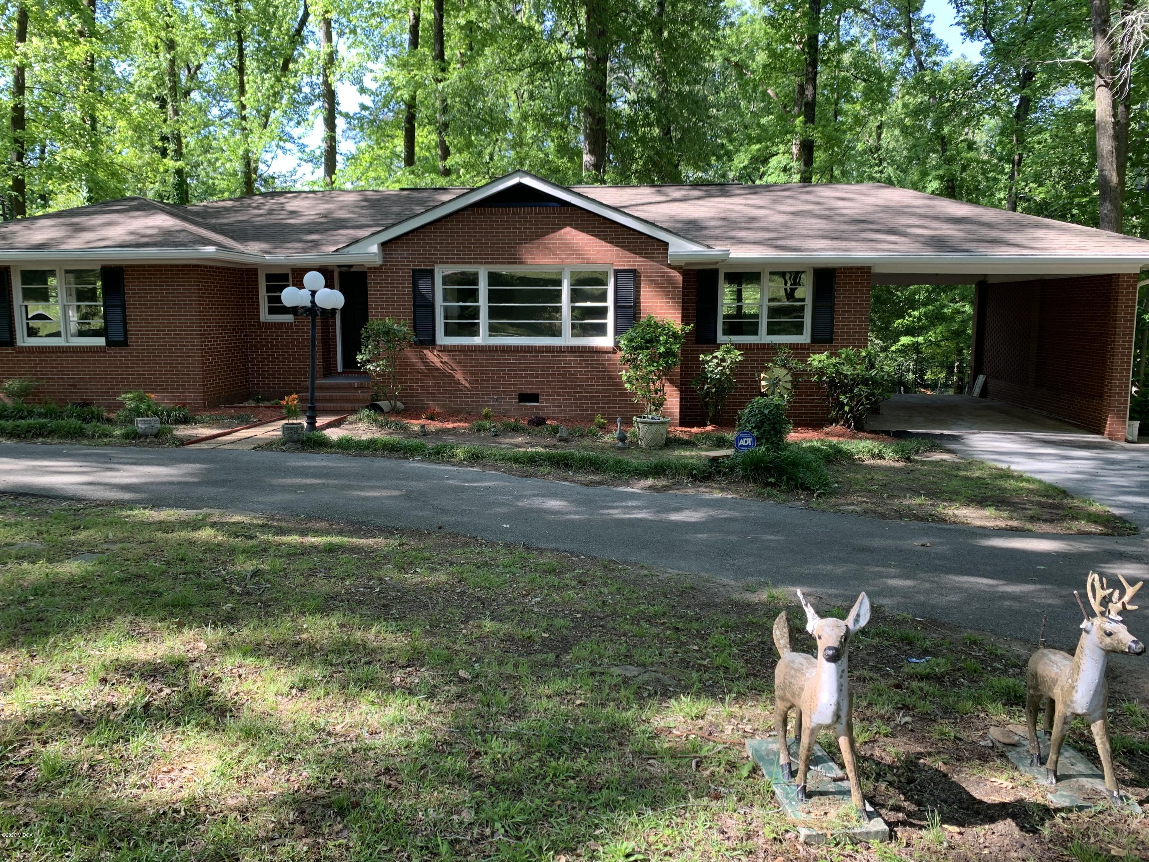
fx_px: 863
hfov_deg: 67.3
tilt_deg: -6.9
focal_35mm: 26
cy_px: 431
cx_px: 574
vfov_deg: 53.1
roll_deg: -0.4
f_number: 1.8
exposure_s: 1/122
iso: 25
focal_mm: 4.25
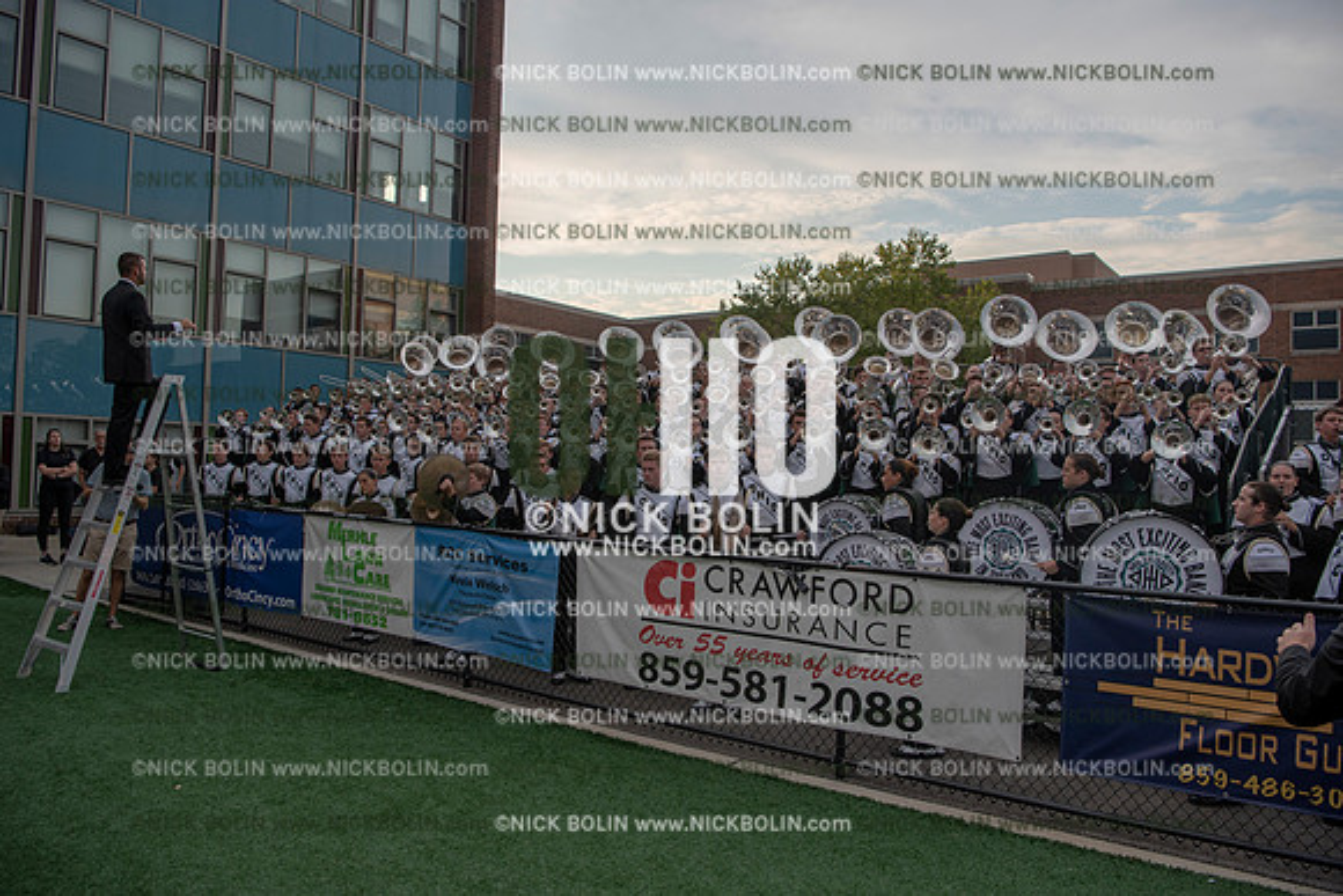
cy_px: 448
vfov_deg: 48.0
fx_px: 1007
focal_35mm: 27
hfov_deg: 67.4
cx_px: 672
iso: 200
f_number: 5
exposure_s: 1/800
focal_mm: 27
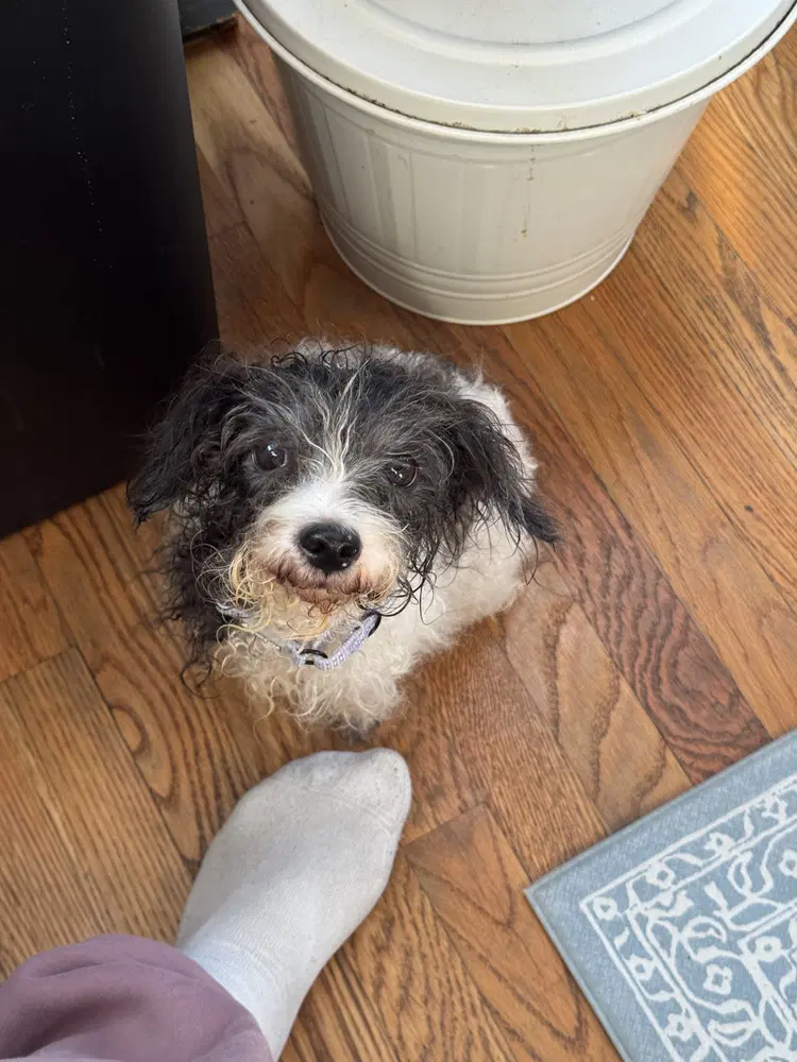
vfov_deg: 39.7
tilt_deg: -67.9
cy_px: 531
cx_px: 398
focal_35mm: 48
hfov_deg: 30.3
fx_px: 1474
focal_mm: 6.76
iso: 200
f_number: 1.78
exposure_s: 1/60
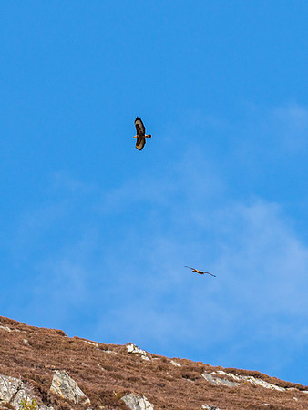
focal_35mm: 1005
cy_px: 153
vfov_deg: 2.0
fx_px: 11910
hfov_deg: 1.5
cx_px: 64
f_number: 6.3
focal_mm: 300
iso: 200
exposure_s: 1/800
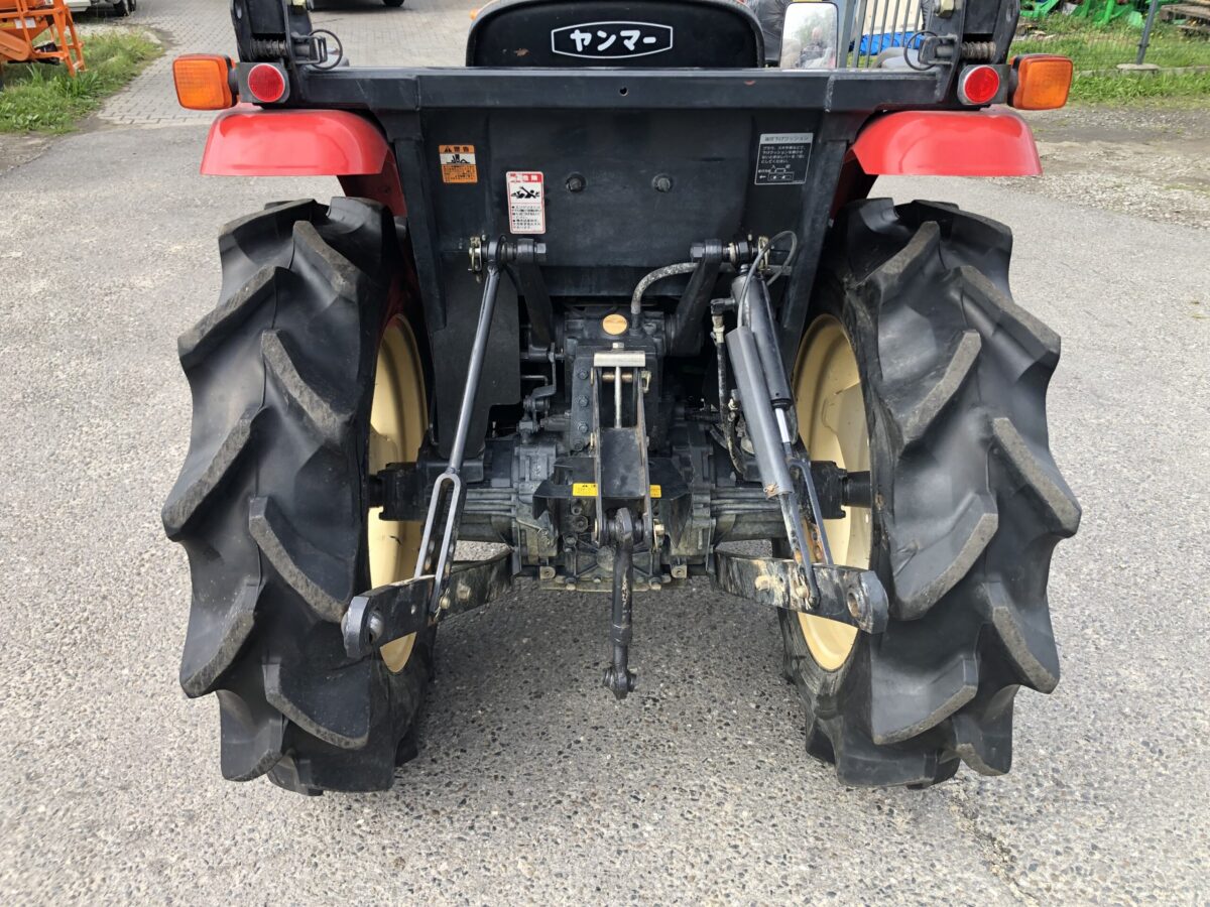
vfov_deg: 49.7
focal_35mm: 28
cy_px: 454
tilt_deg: -29.1
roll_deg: -1.0
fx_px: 979
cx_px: 605
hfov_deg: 63.4
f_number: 1.8
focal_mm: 3.99
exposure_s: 1/400
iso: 20
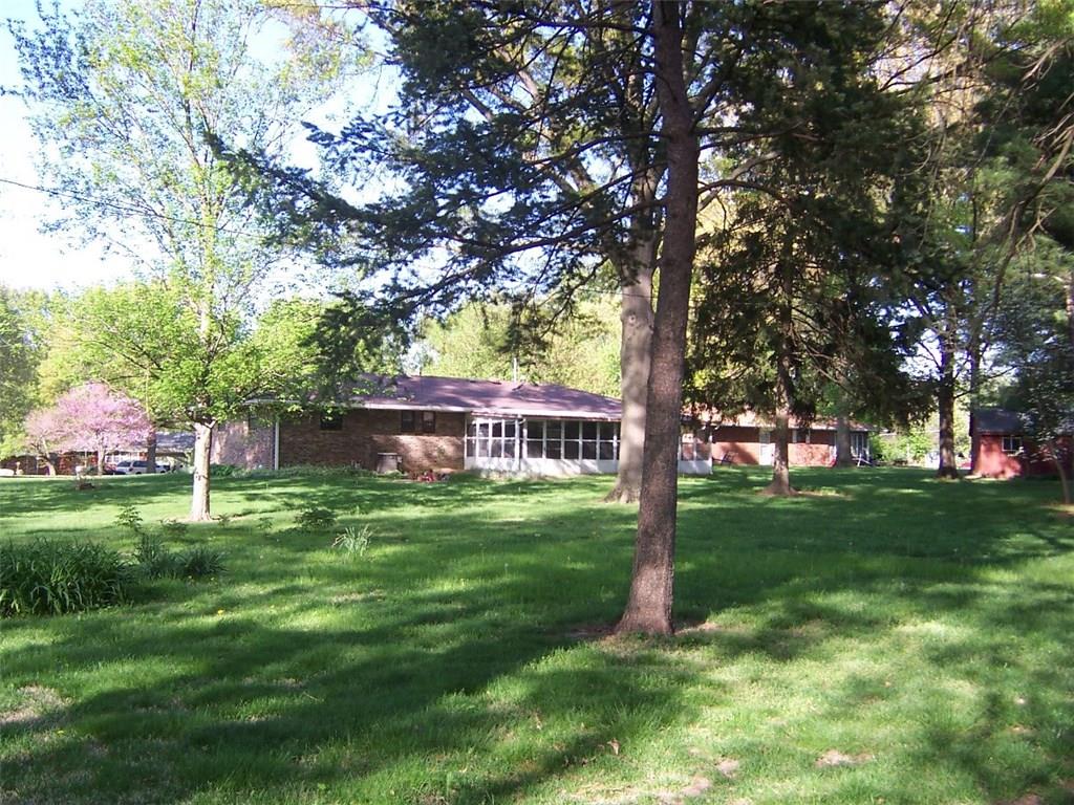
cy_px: 402
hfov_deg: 51.4
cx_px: 537
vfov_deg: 39.7
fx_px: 1117
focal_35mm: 36
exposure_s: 1/180
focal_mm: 5.6
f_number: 3.4
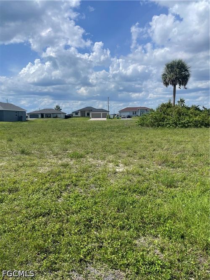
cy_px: 140
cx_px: 105
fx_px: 210
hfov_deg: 53.0
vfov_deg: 67.3
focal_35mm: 26
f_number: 1.6
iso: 32
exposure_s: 1/5291
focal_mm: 4.2
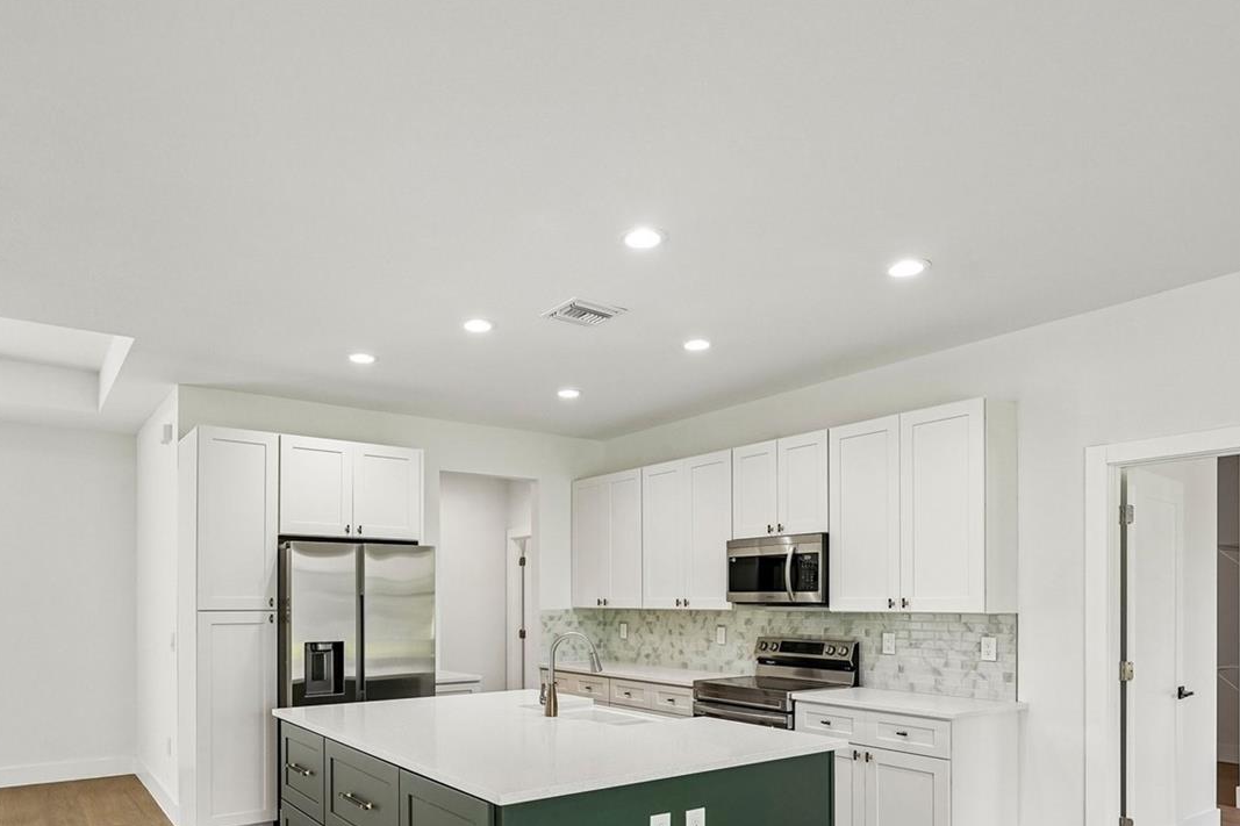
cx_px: 560
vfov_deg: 51.4
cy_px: 592
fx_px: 826
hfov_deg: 73.6
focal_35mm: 24
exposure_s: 1/50
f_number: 8
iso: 400
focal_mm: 16
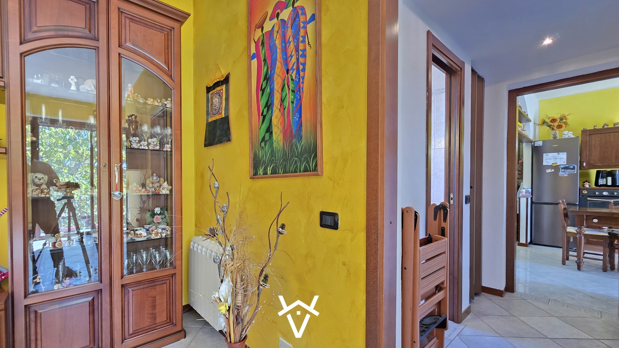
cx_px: 299
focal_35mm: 15
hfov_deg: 103.0
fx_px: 246
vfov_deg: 70.4
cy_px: 190
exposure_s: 1/50
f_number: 1.9
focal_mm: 2.2
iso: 400
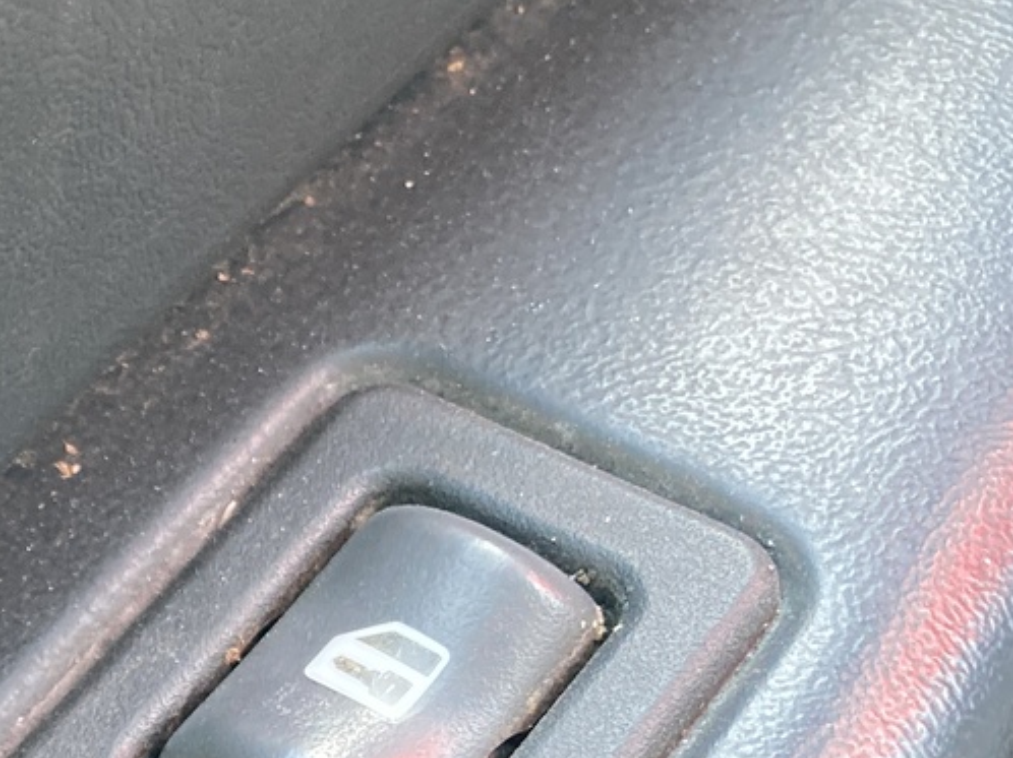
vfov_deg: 17.6
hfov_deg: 22.3
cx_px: -203
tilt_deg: -39.8
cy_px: 835
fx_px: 2369
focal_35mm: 81
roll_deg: +0.1
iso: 160
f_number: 1.8
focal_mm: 3.99
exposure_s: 1/60
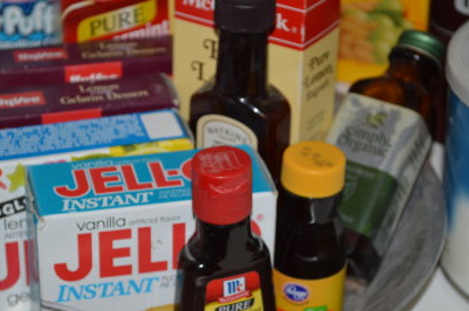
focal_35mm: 121
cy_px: 185
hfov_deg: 17.0
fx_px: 1571
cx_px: 214
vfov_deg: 11.3
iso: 100
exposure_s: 1/60
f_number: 5.6
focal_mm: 55
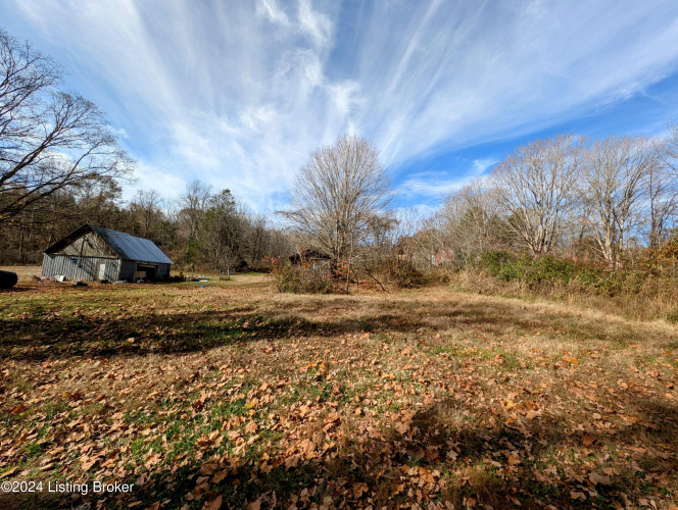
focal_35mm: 12
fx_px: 235
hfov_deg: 110.5
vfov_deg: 94.6
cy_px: 255
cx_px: 339
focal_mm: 2.23
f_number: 1.95
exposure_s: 1/1656
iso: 44
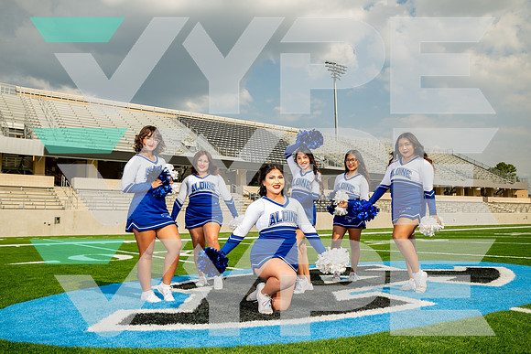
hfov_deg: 60.5
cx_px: 266
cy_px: 177
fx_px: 455
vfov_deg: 42.5
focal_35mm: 31
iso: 100
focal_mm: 30
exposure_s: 1/400
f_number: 7.1
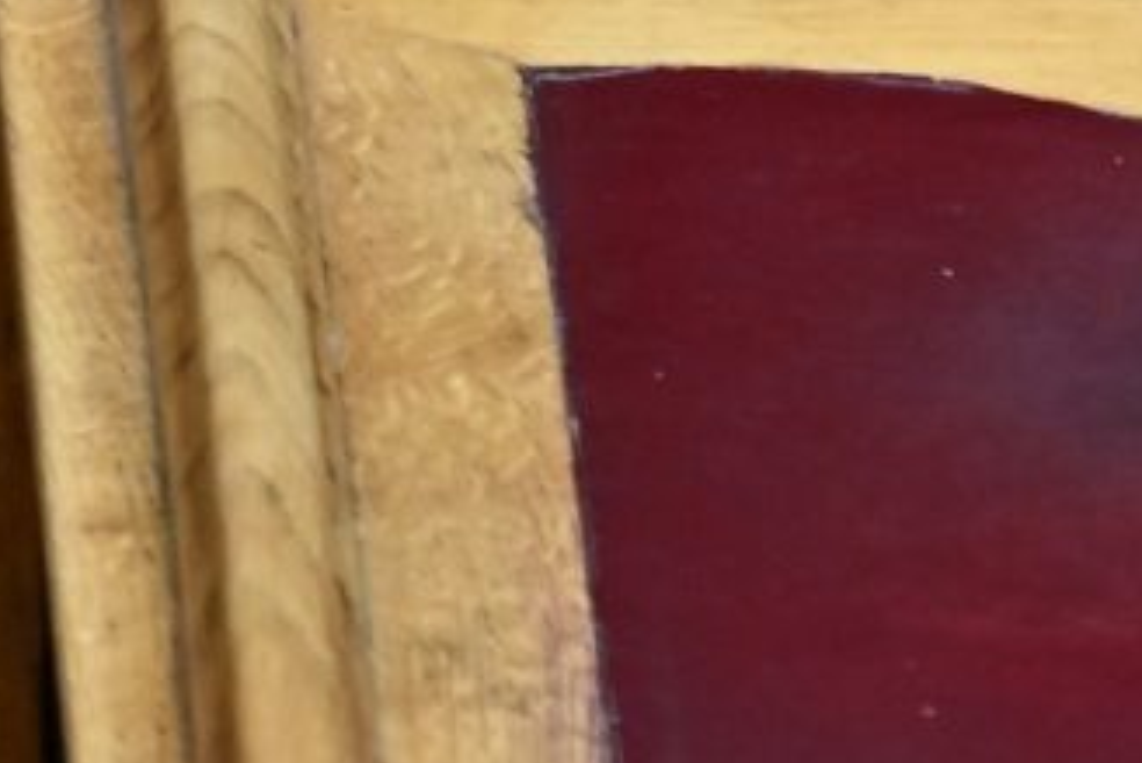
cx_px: 4161
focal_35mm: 2885
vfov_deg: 0.5
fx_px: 91554
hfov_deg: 0.7
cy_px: -2172
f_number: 6
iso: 1400
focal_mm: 370
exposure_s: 1/250
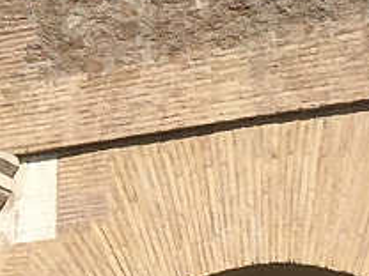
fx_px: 2377
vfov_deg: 6.7
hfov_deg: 8.5
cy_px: 129
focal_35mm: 223
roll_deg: -4.6
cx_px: -328
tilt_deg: +15.2
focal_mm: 4.15
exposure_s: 1/2475
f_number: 2.2
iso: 32
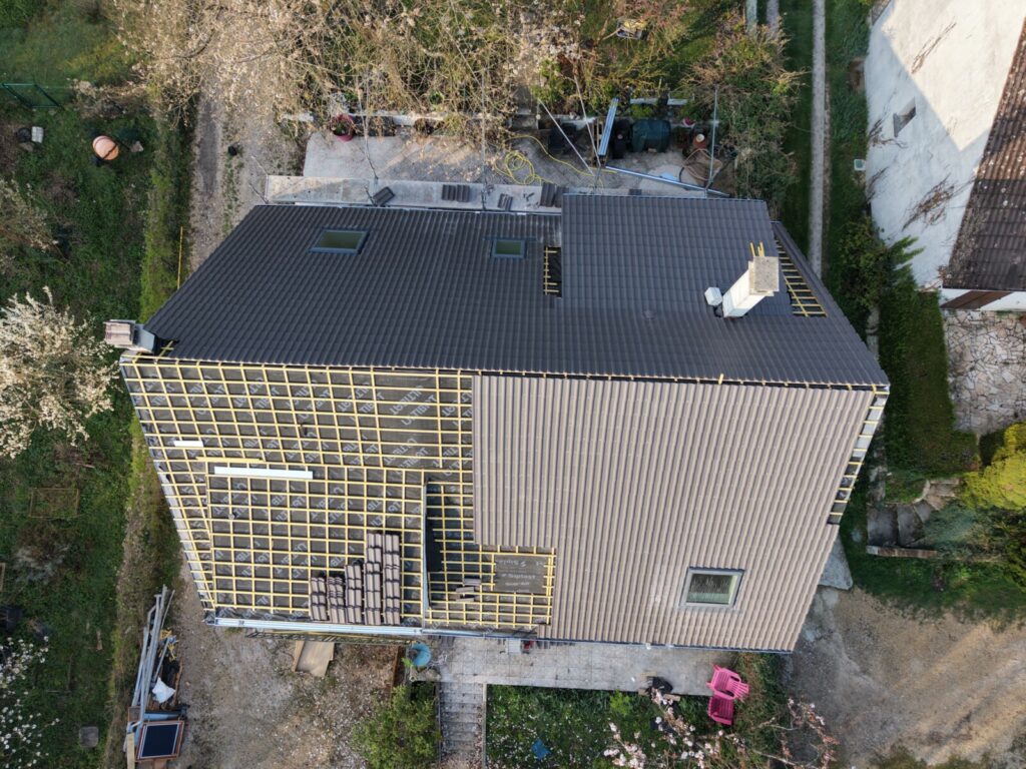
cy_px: 384
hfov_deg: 71.6
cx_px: 513
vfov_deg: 56.8
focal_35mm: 24
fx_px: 711
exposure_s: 1/640
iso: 100
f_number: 1.8
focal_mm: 8.67
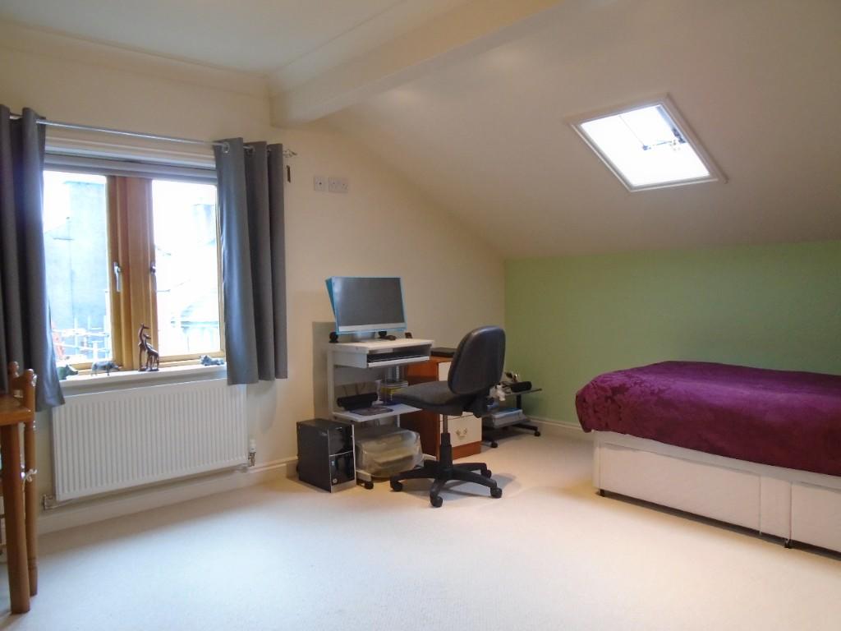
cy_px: 316
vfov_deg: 53.1
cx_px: 420
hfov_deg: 67.3
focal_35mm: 26
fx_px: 632
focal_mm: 4.6
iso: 250
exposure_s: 1/30
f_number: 3.2
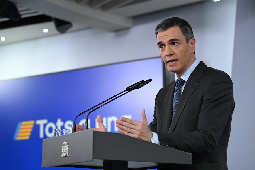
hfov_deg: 16.4
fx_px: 885
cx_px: 128
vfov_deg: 11.0
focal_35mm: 125
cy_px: 85
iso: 1600
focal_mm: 125
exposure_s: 1/200
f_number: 4.5
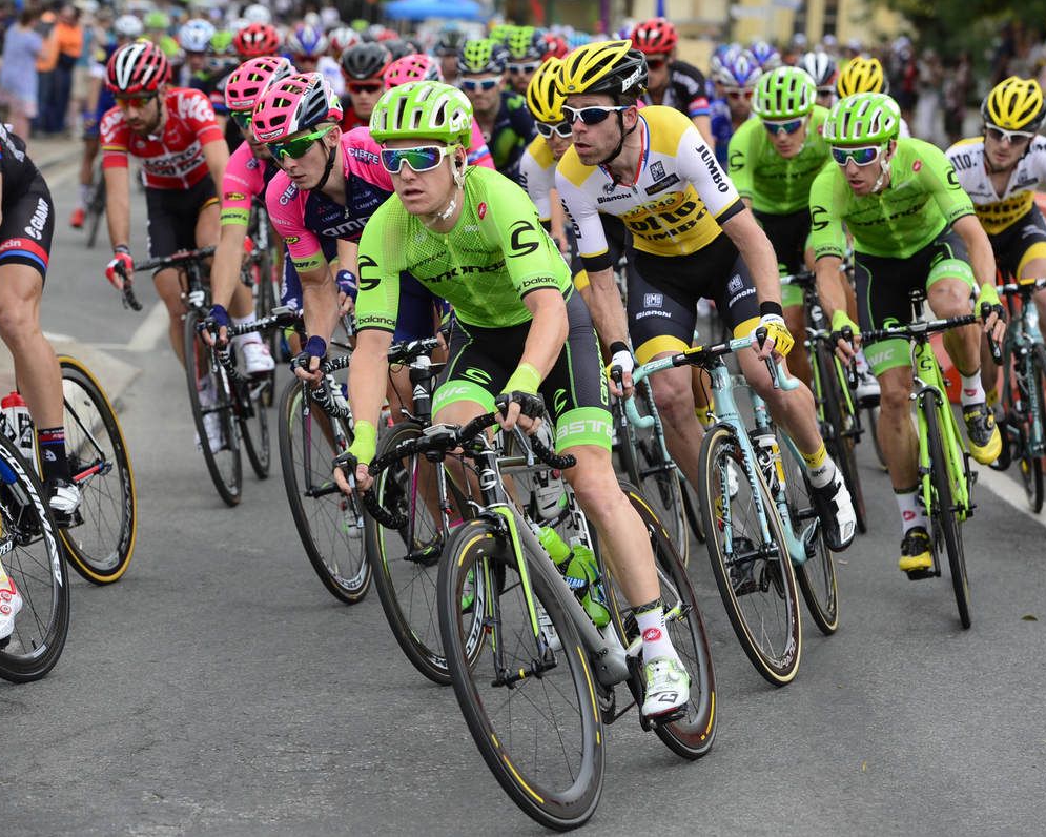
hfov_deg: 14.0
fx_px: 4272
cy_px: 418
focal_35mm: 138
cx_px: 521
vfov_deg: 11.2
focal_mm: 122
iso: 400
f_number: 5
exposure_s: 1/1000
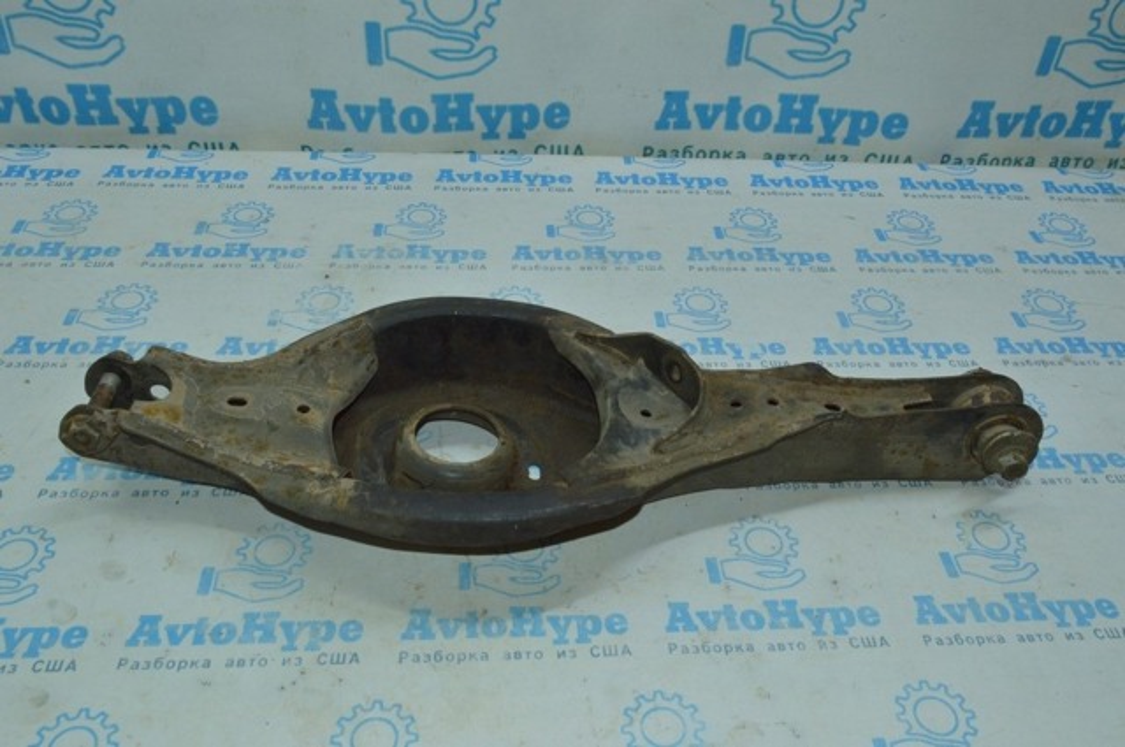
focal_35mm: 33
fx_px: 1030
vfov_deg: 39.9
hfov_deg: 57.3
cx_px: 562
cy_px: 374
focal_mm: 22
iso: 900
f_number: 16
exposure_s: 1/40
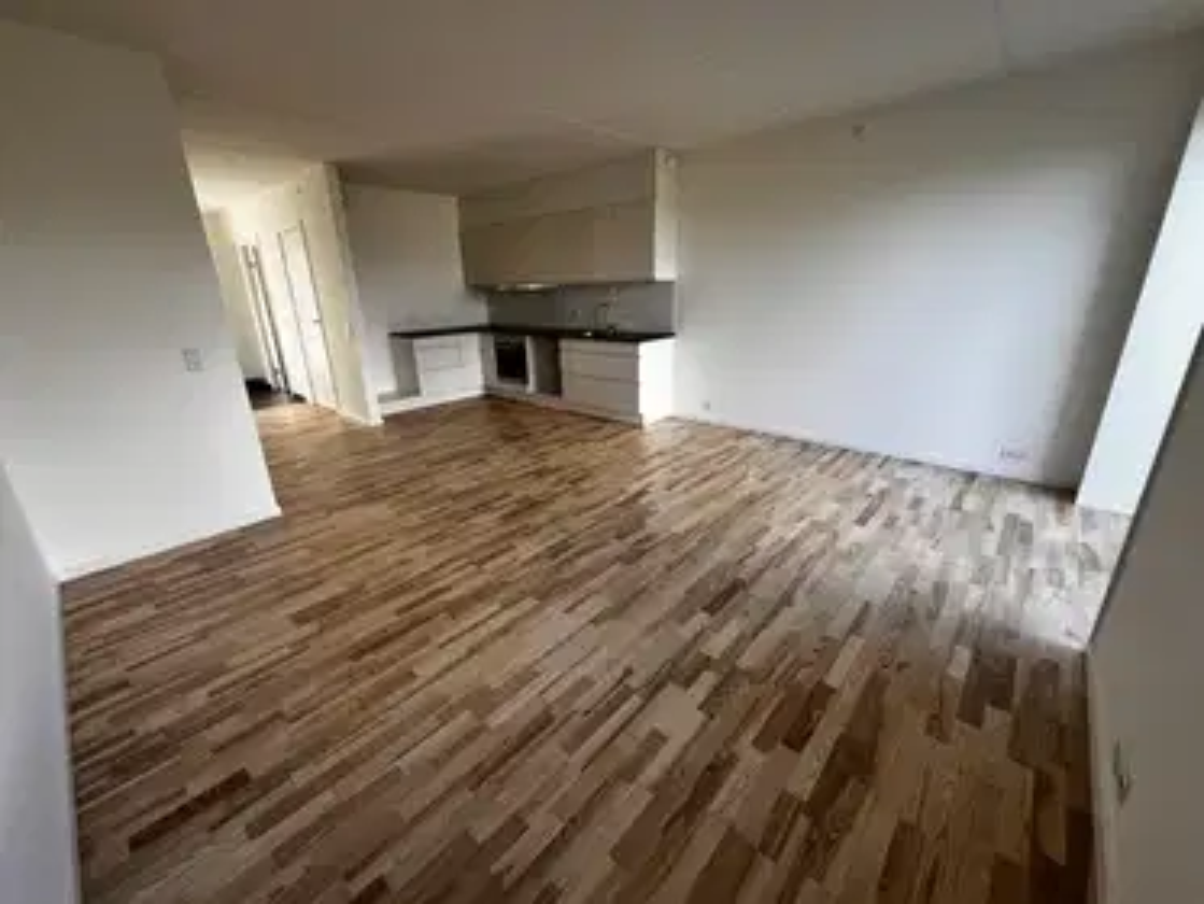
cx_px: 602
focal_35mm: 13
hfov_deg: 106.2
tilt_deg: -18.7
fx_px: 452
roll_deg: +1.7
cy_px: 452
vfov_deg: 89.9
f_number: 1.8
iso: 50
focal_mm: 1.57
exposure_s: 1/99
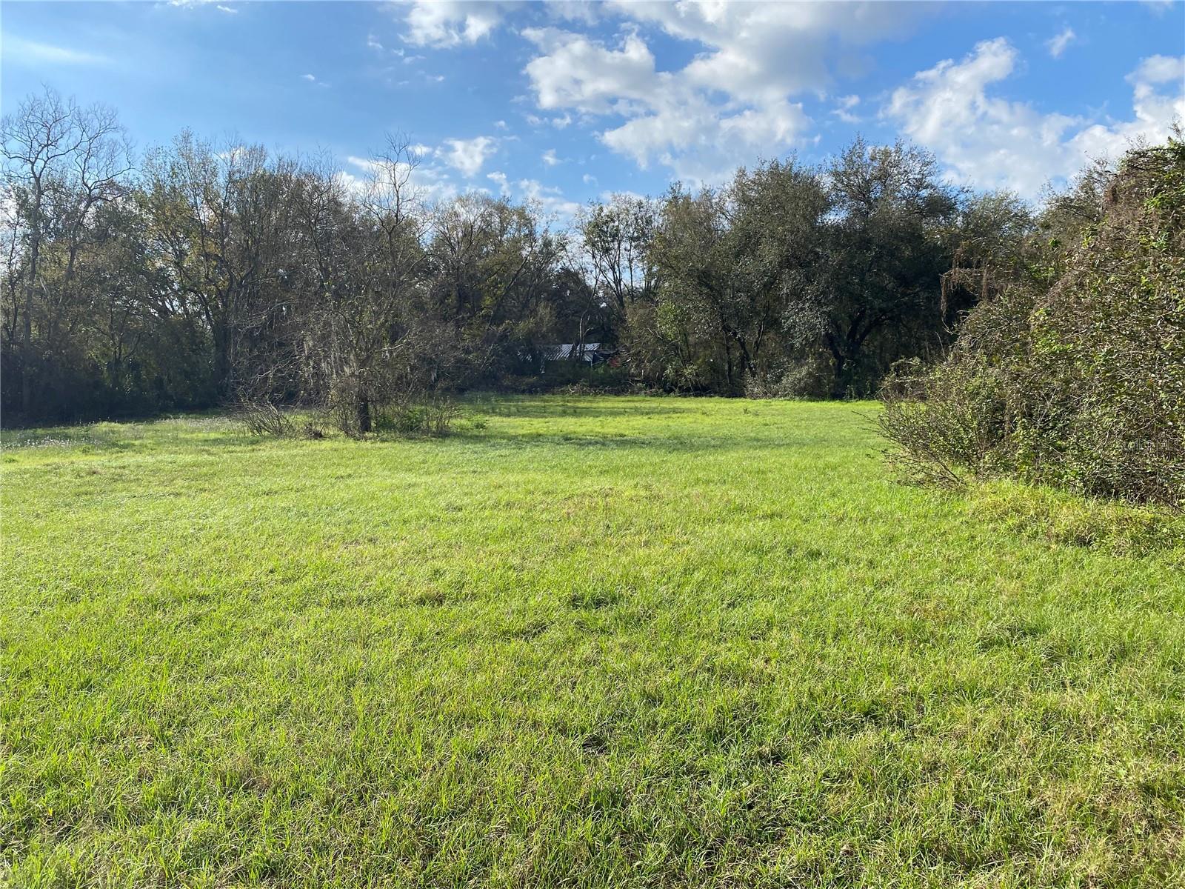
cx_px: 592
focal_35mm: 26
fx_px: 890
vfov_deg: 53.1
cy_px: 444
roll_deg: +0.1
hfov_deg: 67.3
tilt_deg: -8.3
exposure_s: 1/2358
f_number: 1.8
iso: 32
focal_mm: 4.25
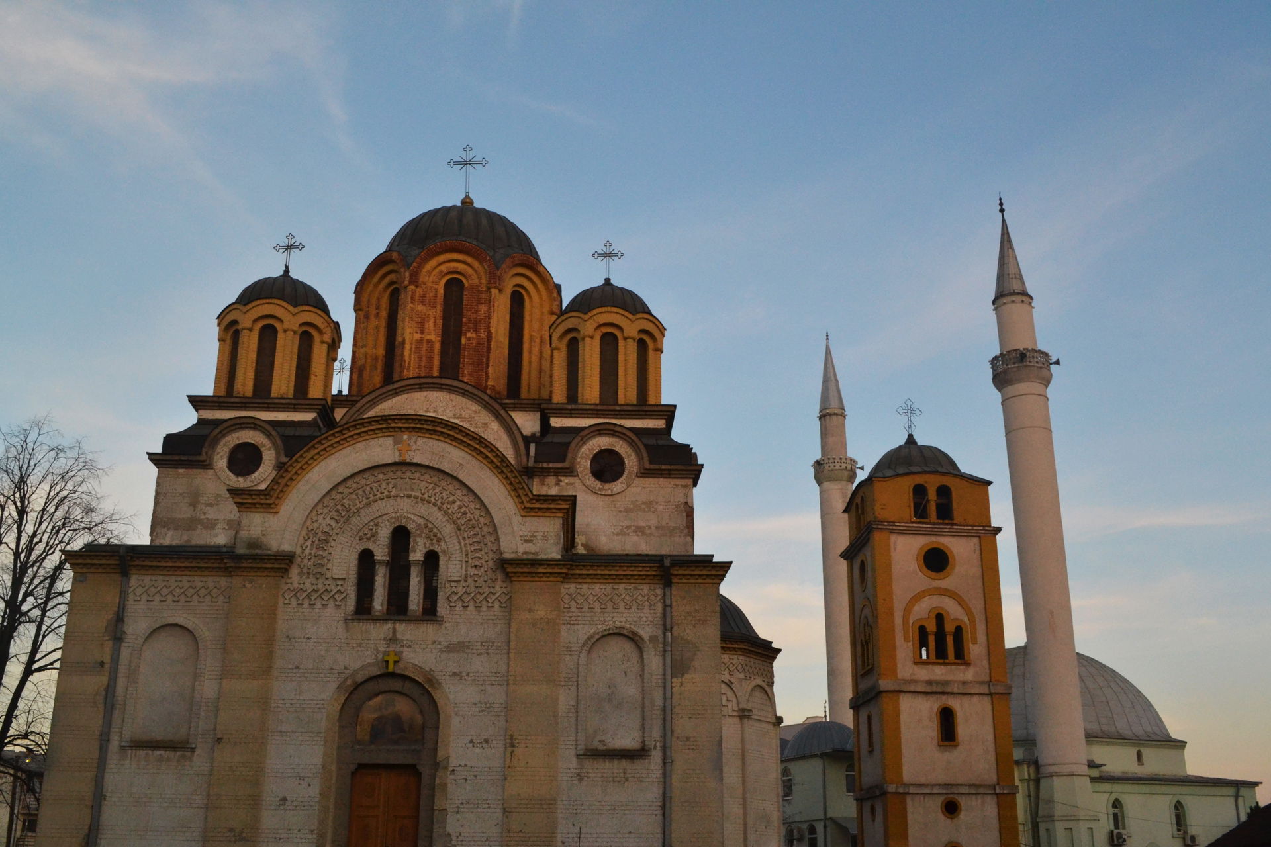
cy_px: 424
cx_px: 636
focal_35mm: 36
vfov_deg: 36.9
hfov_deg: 53.1
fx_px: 1271
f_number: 14
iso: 1600
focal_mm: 24
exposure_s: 1/250
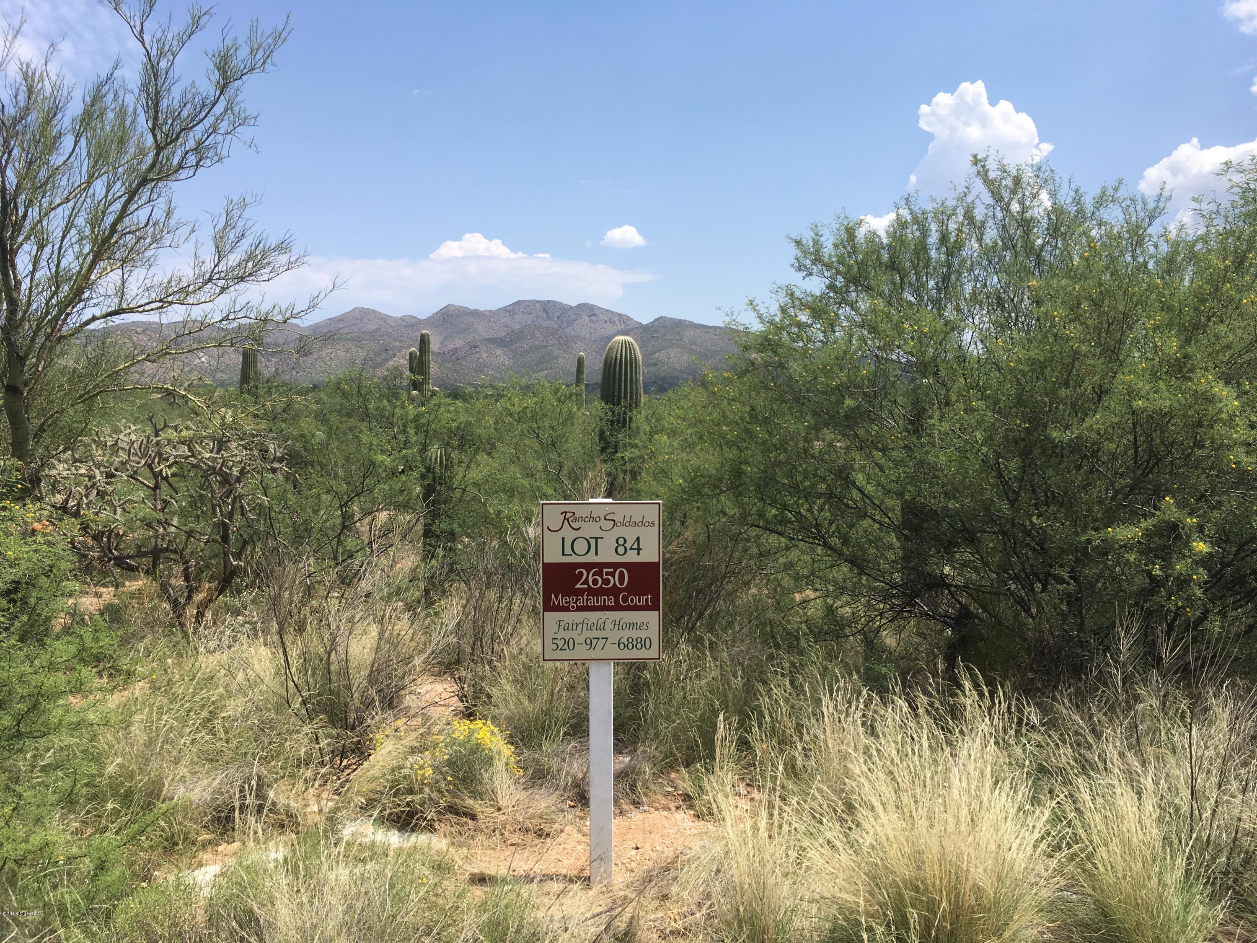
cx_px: 628
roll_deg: +0.3
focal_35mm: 29
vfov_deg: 48.2
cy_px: 472
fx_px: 1053
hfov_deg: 61.7
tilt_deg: -5.0
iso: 25
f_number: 2.2
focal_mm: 4.15
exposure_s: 1/1832
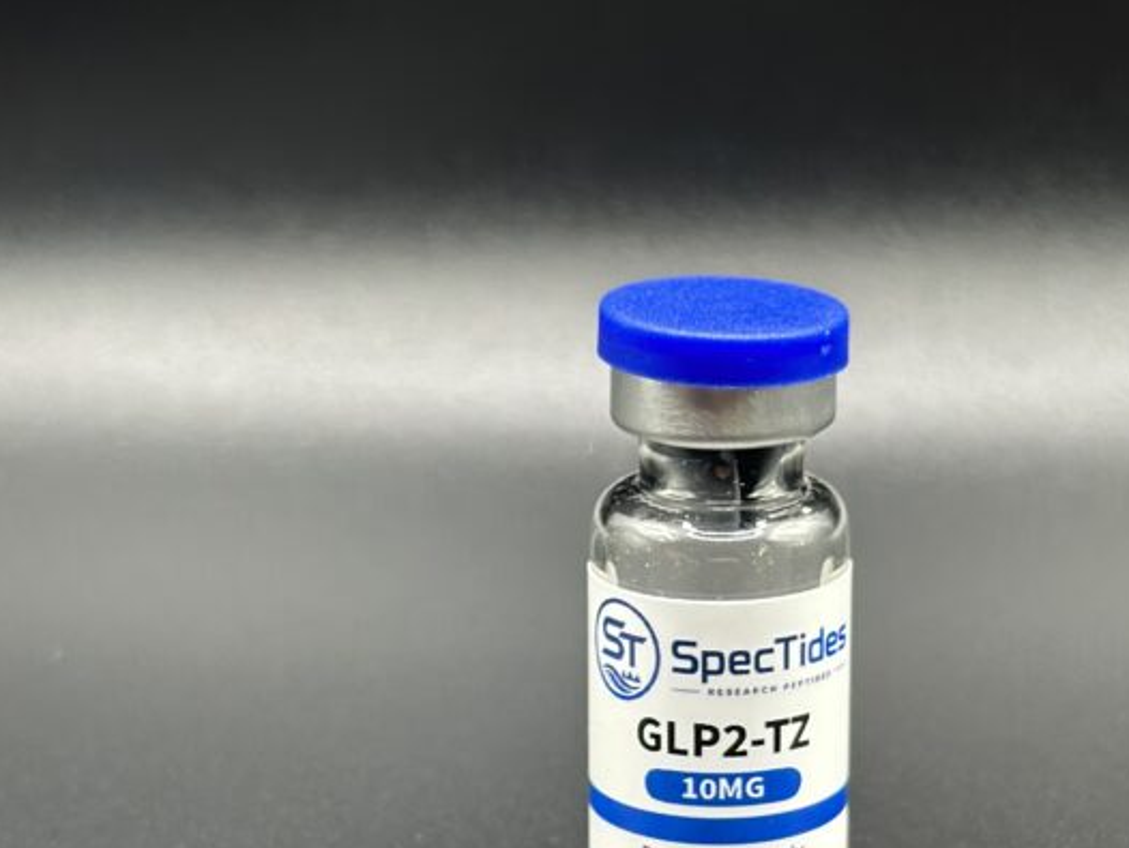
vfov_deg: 20.1
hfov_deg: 26.6
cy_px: 605
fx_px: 2382
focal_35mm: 73
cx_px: 713
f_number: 1.78
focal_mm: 6.86
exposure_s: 1/60
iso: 80
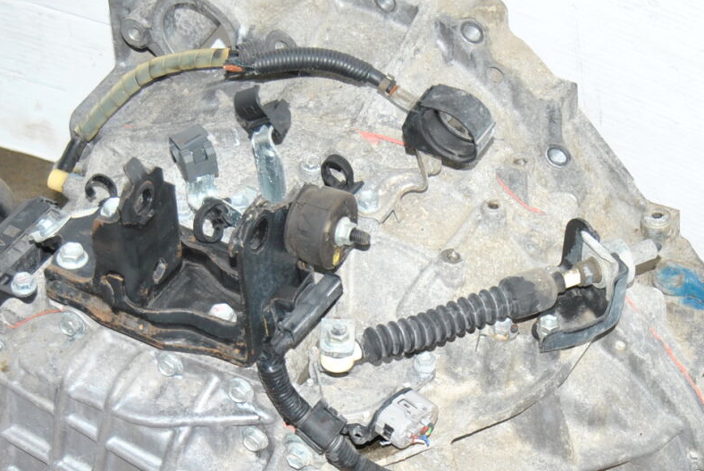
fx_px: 2505
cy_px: 349
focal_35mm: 128
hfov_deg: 16.0
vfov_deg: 10.7
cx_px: 390
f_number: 5
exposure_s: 1/200
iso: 400
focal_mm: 42
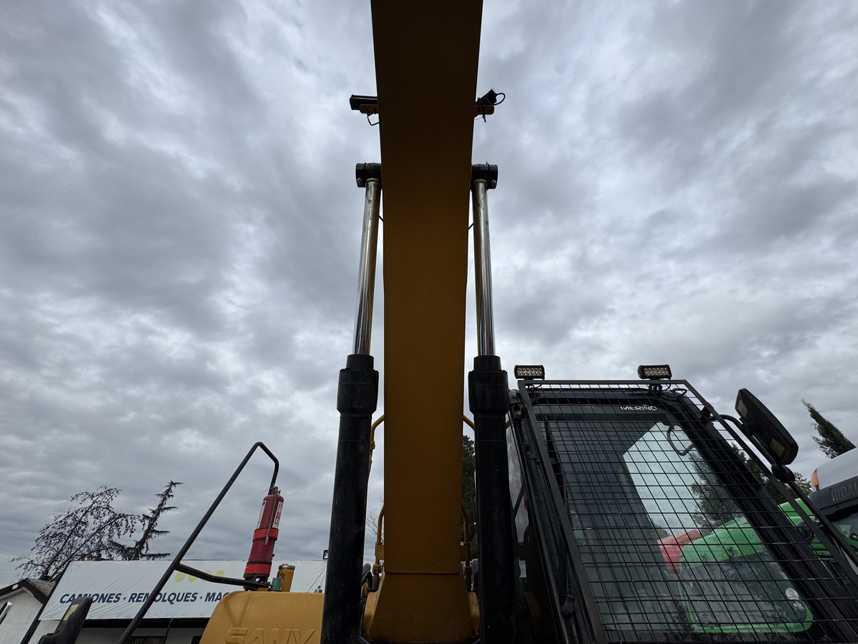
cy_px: 322
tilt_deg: +43.1
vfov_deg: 85.7
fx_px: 347
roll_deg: +1.7
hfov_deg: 102.1
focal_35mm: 14
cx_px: 429
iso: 40
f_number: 2.2
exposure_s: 1/868
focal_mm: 2.22
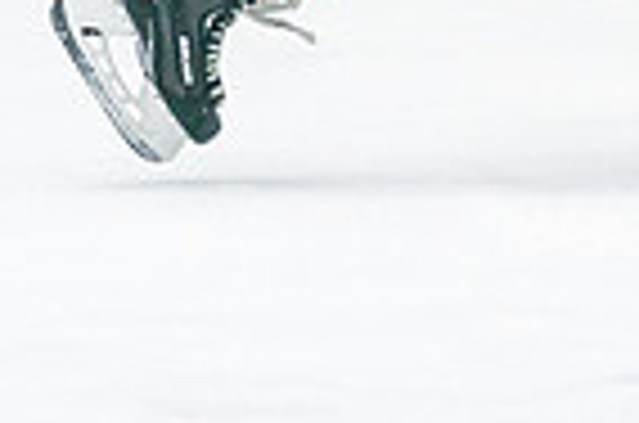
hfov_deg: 2.4
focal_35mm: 875
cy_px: -468
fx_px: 15496
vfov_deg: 1.6
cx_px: 897
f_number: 2.8
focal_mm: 158
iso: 3200
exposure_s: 1/1250
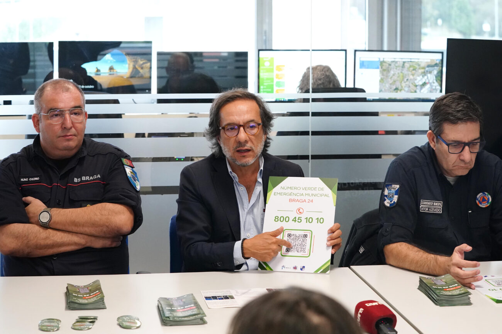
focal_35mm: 70
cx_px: 251
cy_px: 167
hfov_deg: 28.8
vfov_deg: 19.5
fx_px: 976
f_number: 5.6
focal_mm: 70
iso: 8000
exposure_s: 1/200
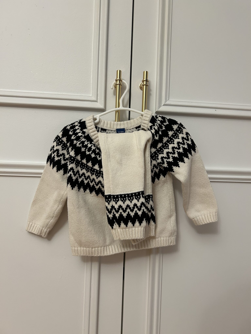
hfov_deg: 53.1
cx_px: 126
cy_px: 167
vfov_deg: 67.3
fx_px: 251
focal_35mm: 26
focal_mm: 5.7
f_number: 1.5
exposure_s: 1/60
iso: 200
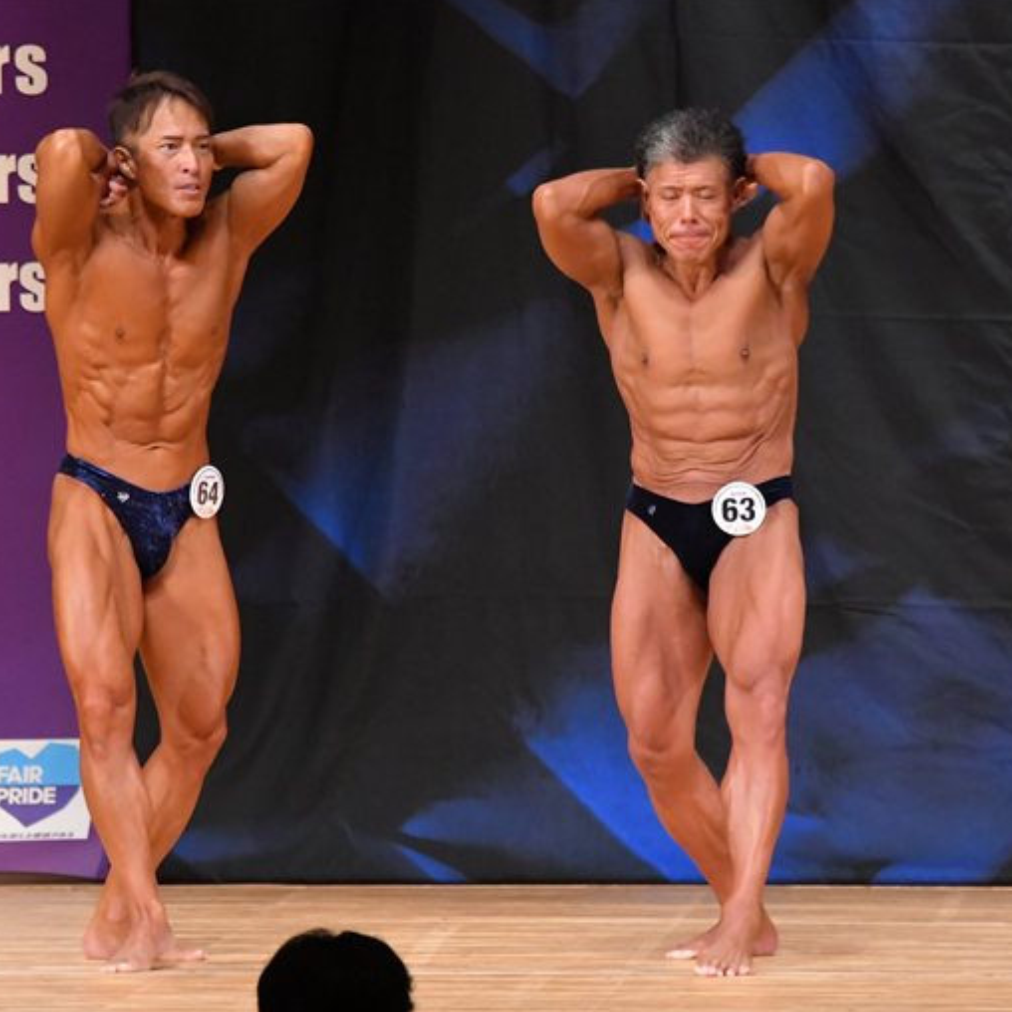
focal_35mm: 369
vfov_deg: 4.7
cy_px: 508
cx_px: 409
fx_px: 12205
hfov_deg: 4.7
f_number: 5.6
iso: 6400
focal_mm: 190
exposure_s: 1/400
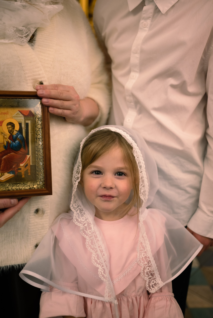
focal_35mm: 35
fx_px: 310
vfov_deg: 54.4
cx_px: 106
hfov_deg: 37.9
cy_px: 159
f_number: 1.8
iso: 800
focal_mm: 35
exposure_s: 1/320
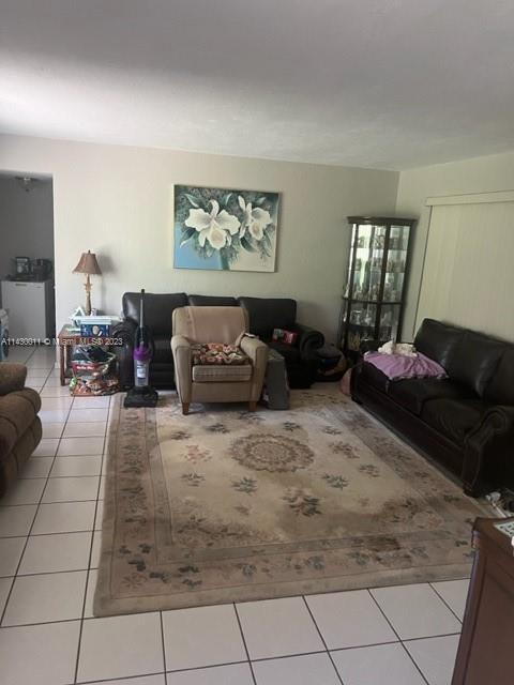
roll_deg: -3.2
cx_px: 257
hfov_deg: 53.1
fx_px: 515
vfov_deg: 67.3
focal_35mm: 26
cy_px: 342
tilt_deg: -13.6
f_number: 1.5
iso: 250
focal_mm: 5.7
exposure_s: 1/60
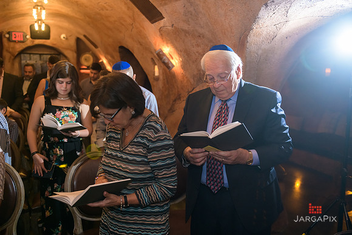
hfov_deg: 58.7
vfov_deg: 41.1
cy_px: 118
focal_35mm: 32
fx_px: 313
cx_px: 176
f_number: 3.2
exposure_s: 1/125
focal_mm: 32
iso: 1600
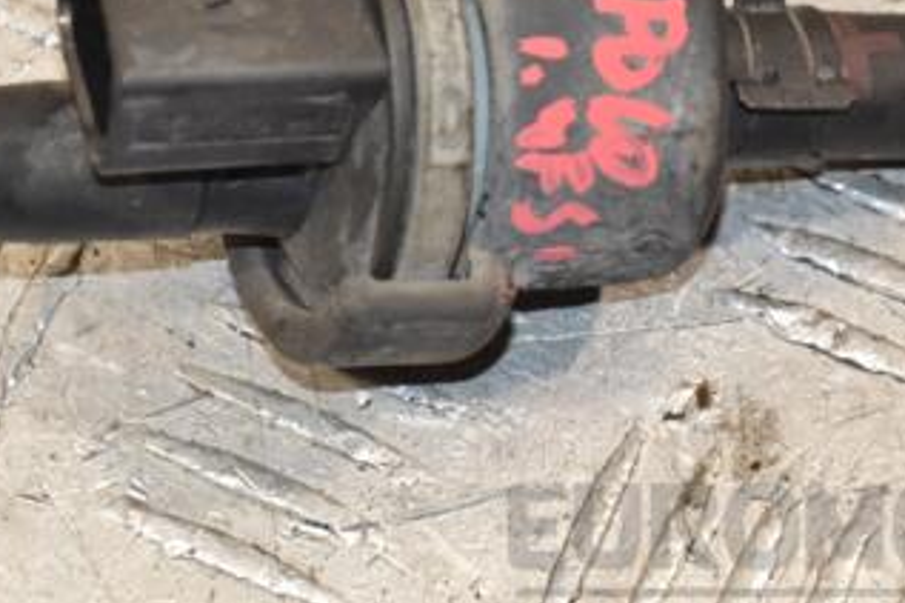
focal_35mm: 261
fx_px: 6558
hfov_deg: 7.9
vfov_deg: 5.3
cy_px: 146
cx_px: 454
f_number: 6.3
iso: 800
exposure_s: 1/200
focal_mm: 92
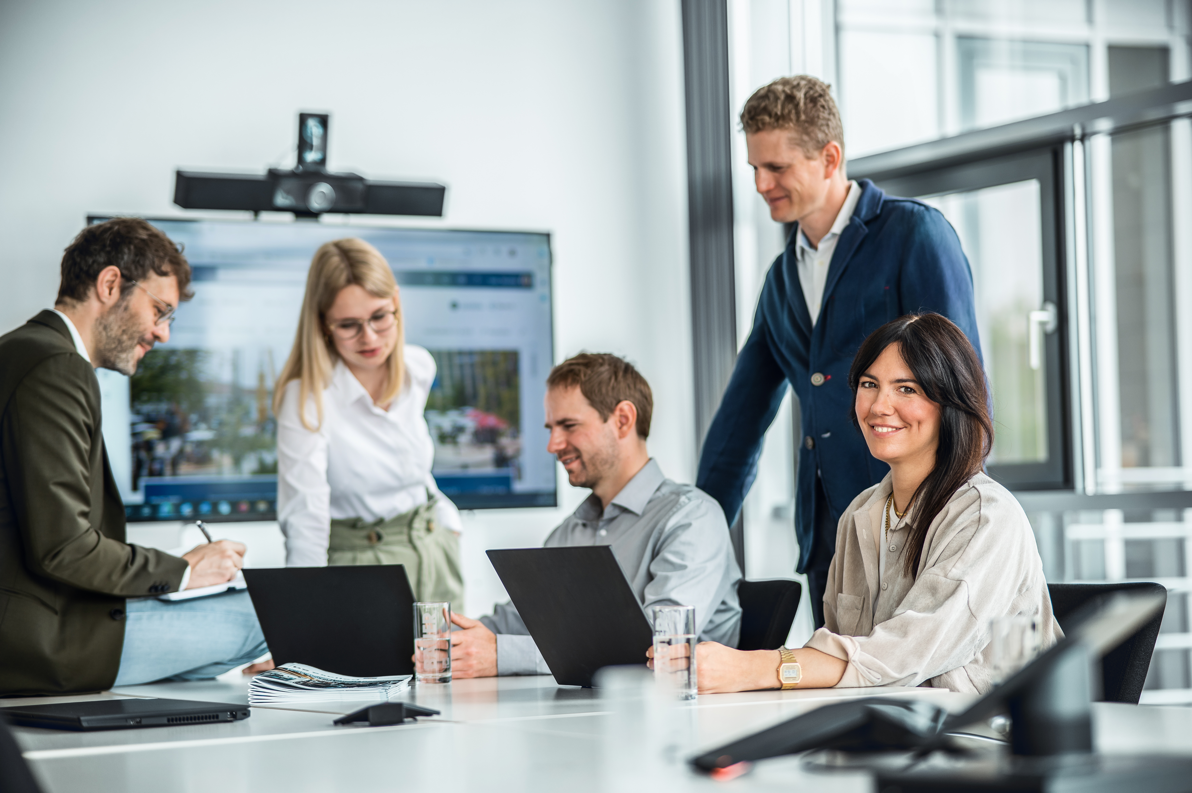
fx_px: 2813
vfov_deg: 16.1
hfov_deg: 23.9
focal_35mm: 85
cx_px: 596
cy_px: 396
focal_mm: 85
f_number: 1.8
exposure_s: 1/160
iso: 125
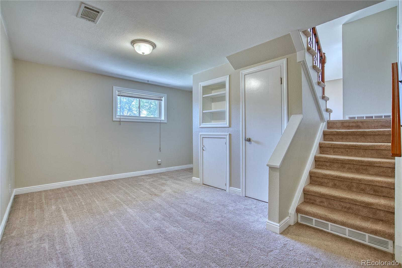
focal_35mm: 16
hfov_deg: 96.7
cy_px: 134
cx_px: 201
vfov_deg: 73.7
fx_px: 179
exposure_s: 1/30
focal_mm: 16
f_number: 4
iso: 500
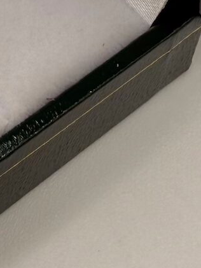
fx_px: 882
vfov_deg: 16.0
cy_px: -115
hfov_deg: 12.7
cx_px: -34
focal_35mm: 114
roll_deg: +0.1
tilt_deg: -44.6
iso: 40
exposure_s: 1/219
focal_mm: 2.22
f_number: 2.2
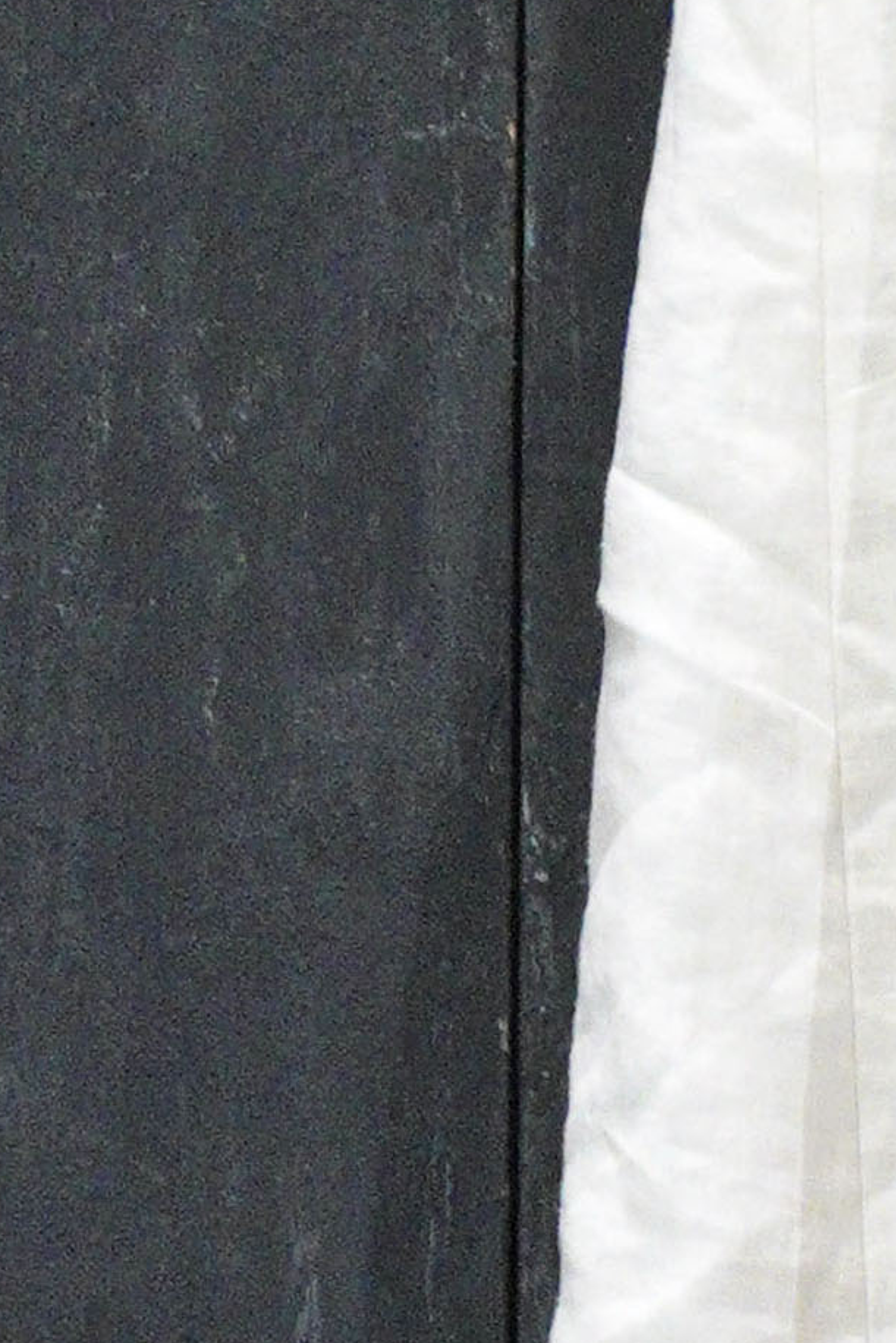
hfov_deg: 1.0
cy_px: -1076
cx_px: 1554
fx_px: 48884
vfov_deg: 1.6
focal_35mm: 1310
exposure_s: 1/320
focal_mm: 200
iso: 5000
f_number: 2.8
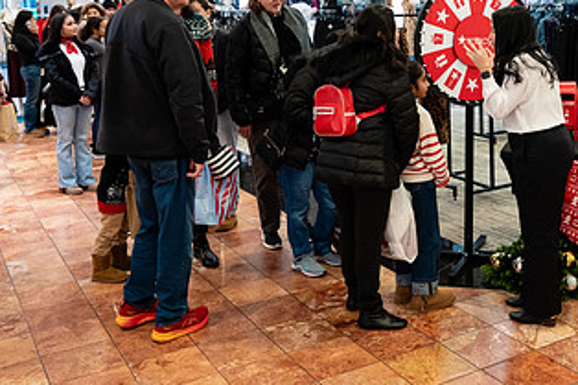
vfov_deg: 28.7
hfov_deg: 42.0
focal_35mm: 46
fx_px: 738
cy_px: 90
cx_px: 400
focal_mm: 24
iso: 1000
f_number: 3.2
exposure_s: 1/160
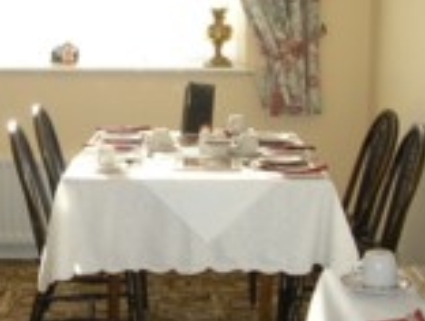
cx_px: 35
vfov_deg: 17.4
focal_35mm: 85
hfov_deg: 22.4
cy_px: 91
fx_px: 1047
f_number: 2.9
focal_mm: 5.8
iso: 64
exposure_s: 1/80
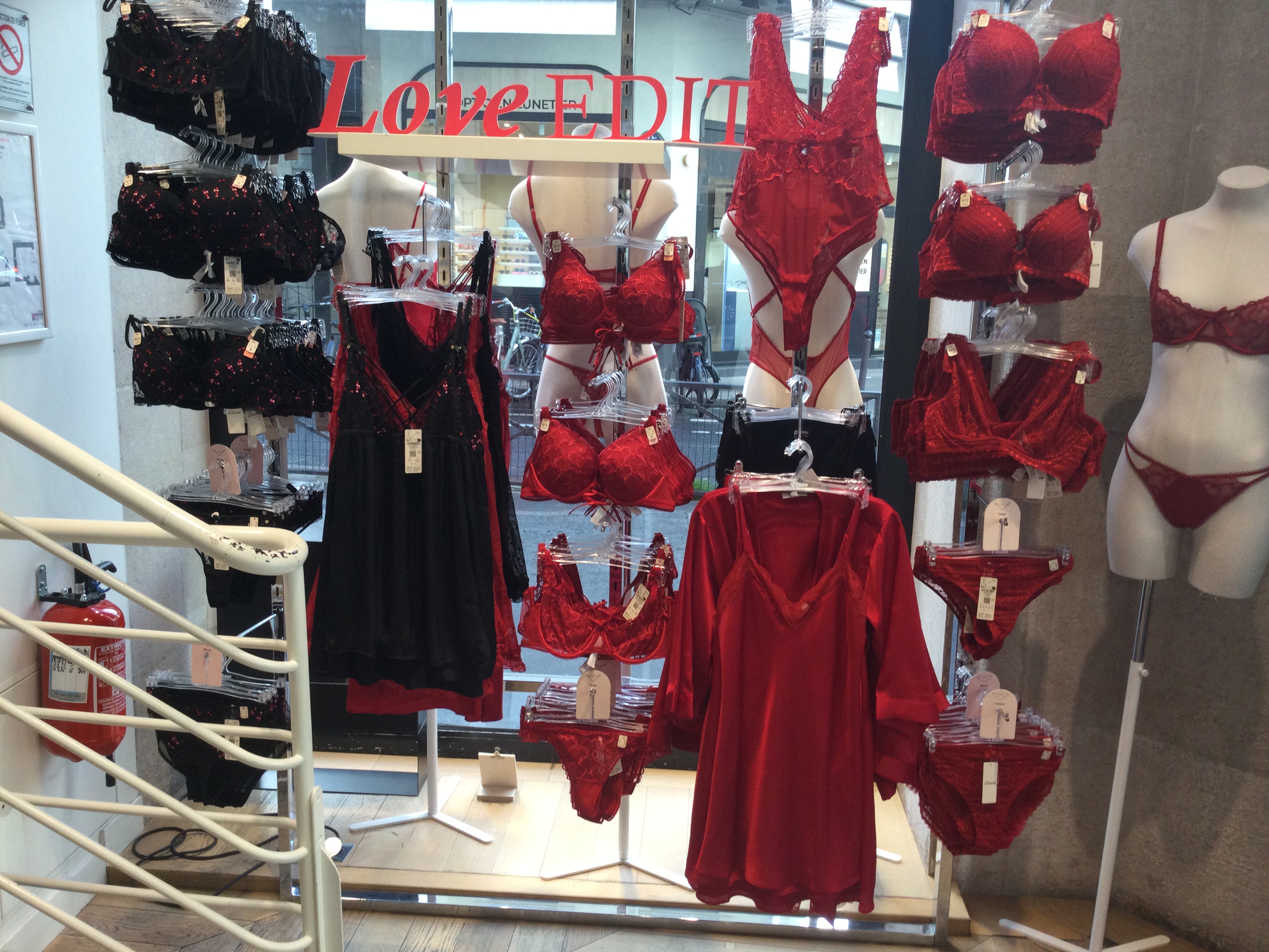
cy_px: 476
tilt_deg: -12.5
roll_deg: -1.2
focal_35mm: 31
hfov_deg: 58.4
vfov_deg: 45.4
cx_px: 634
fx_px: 1136
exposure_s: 1/100
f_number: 2.4
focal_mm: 3.3
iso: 40
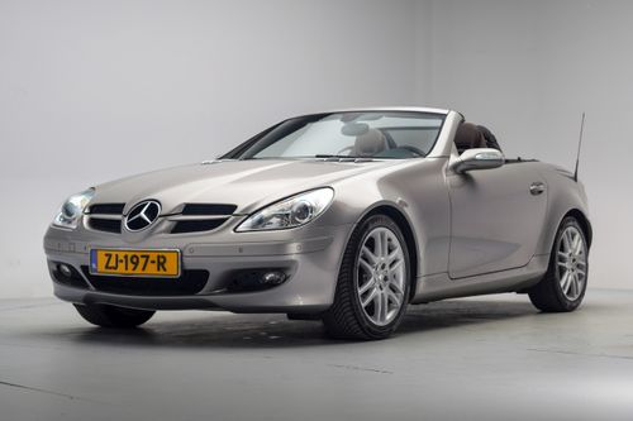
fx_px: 879
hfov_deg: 39.6
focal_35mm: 50
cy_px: 210
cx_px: 316
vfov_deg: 27.0
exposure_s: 1/13
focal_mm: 50
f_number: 4
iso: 100
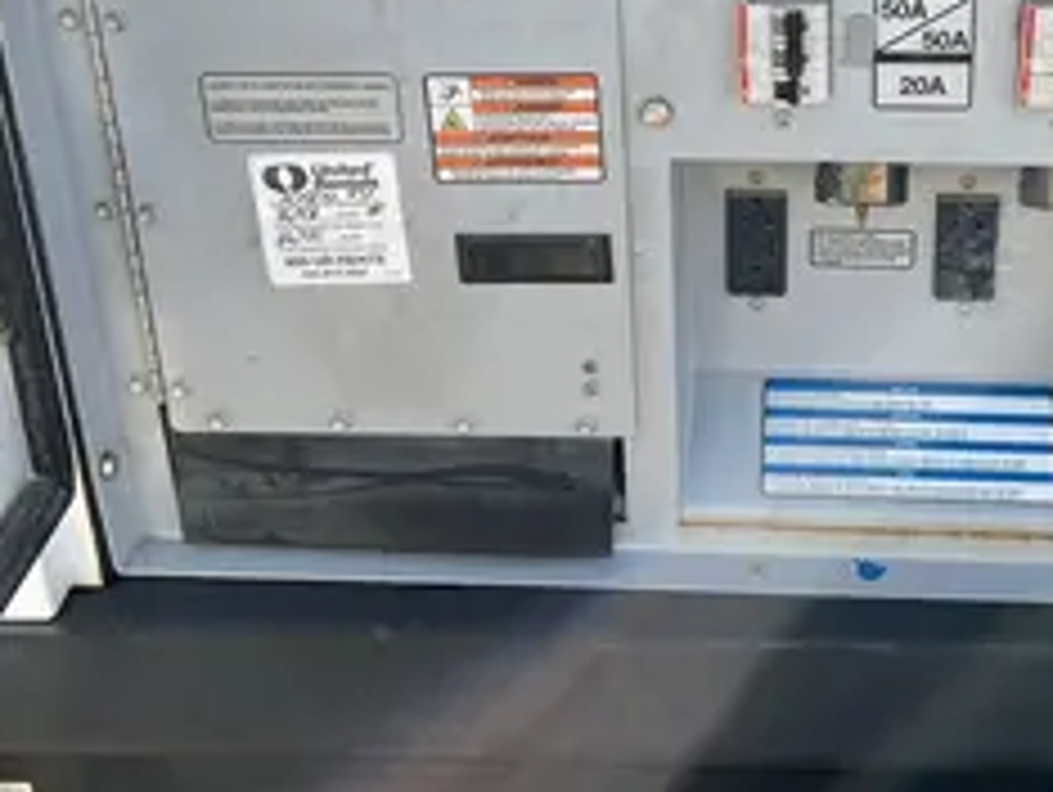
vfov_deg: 23.7
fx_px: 1857
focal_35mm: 61
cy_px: 142
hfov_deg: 31.3
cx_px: 738
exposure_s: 1/777
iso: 50
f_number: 1.6
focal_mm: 5.1
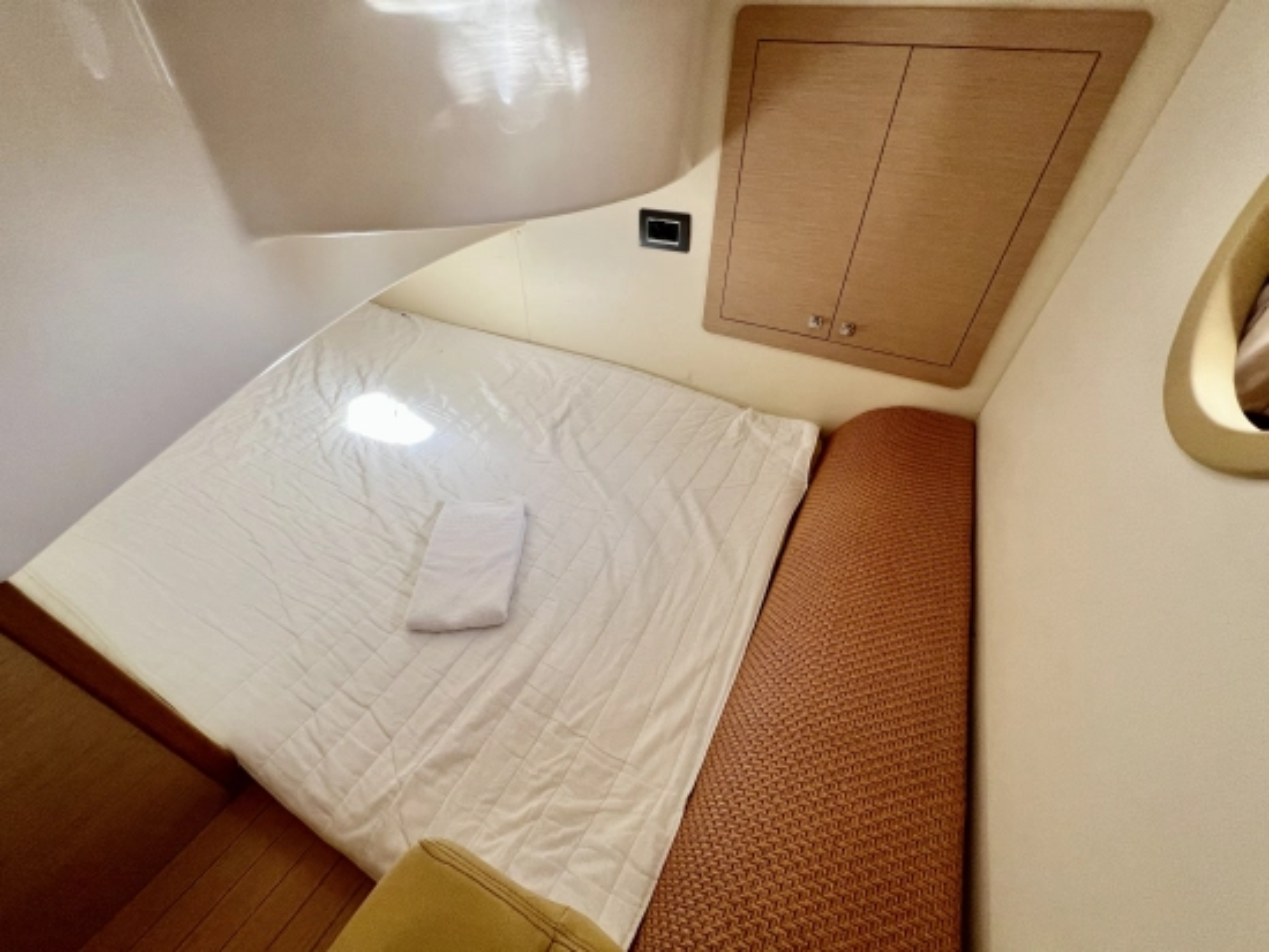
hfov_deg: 106.2
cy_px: 476
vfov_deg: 90.0
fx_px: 477
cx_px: 634
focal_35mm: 13
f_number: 1.8
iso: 100
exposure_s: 1/99
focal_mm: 1.57
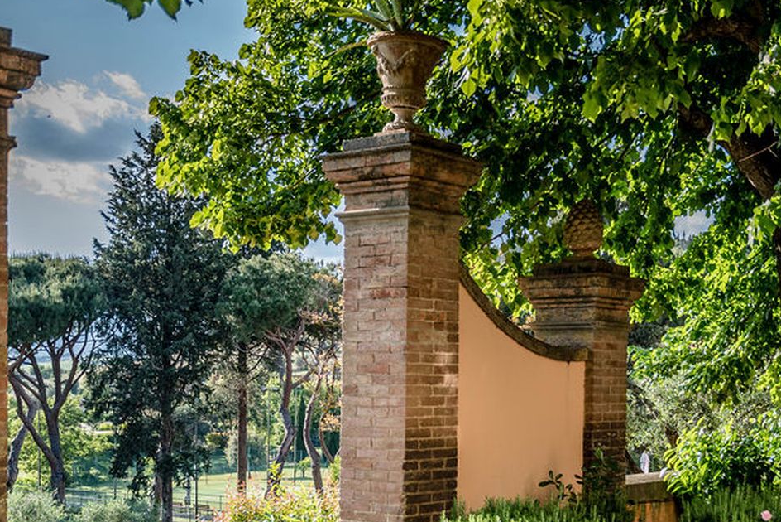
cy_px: 419
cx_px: 440
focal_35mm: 61
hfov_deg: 32.8
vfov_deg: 22.0
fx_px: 1324
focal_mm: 24
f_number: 3
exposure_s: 1/640
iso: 100
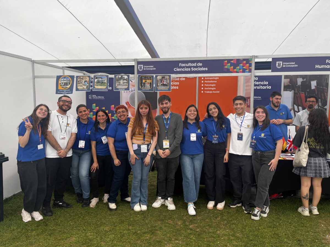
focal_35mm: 26
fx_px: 248
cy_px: 124
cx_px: 165
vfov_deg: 53.1
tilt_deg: -6.1
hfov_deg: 67.3
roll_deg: -1.2
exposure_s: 1/943
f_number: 1.6
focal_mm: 5.1
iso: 50
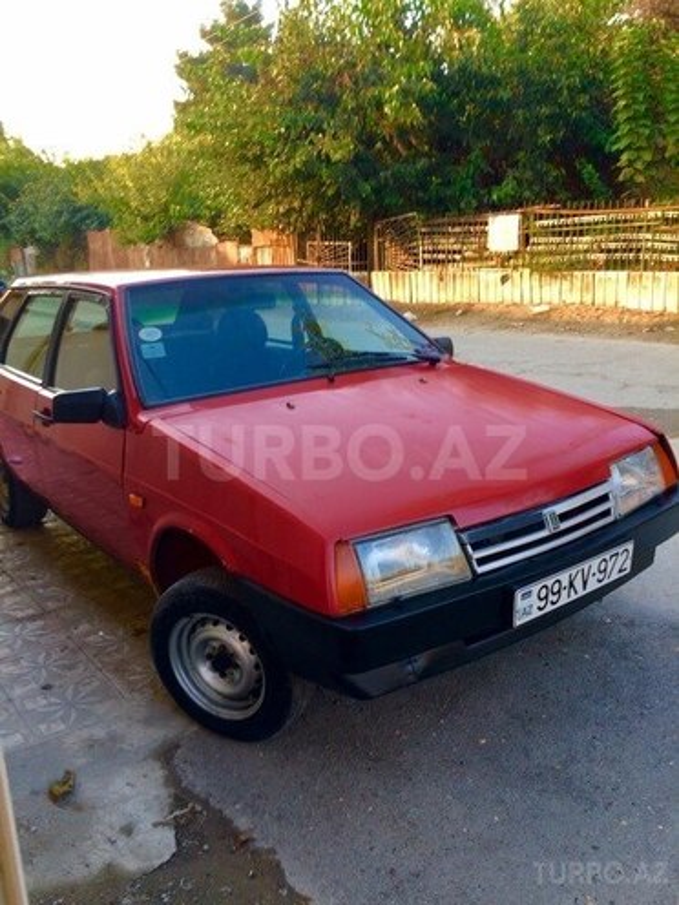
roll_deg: +1.2
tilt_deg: -18.7
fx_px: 758
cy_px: 452
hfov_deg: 48.2
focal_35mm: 29
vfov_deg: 61.7
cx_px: 340
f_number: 2.2
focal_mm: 4.15
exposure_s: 1/104
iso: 32
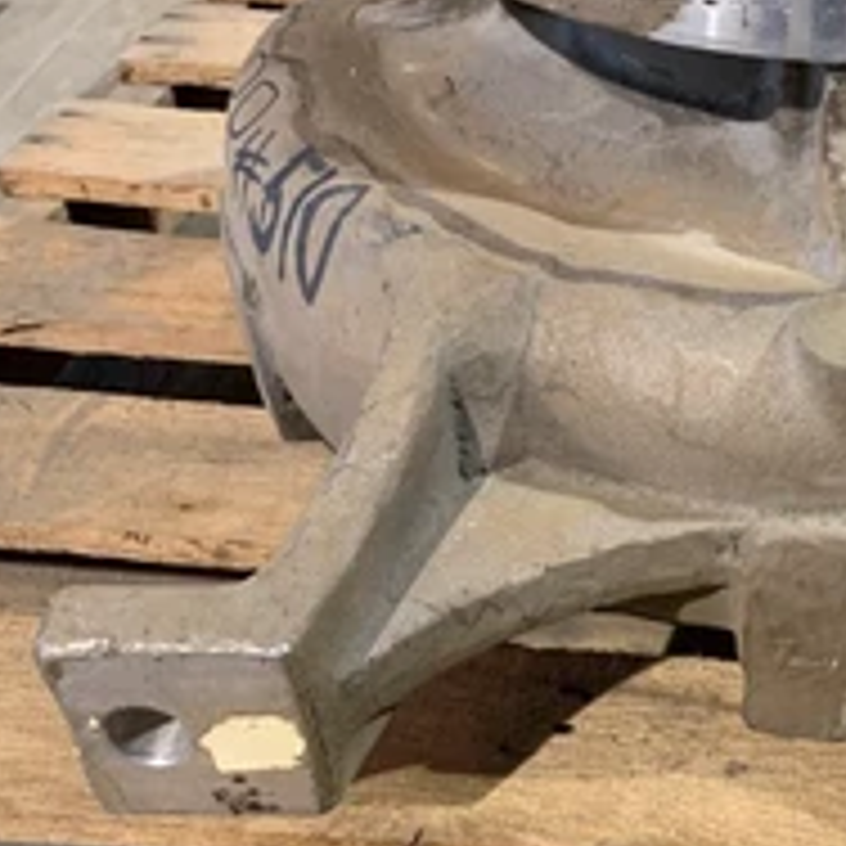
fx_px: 1355
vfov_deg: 34.0
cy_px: 626
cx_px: 792
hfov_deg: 32.6
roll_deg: -5.5
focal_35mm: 49
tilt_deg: -42.7
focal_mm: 4.25
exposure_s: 1/40
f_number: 1.8
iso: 250
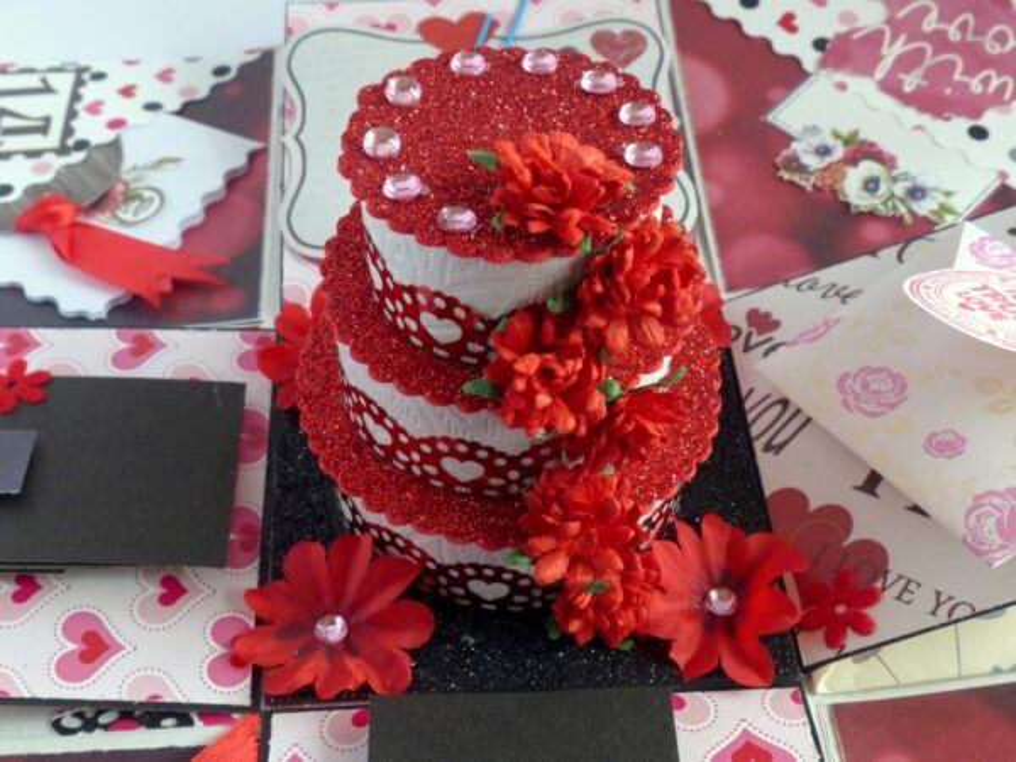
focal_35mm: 47
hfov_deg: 40.4
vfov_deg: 30.9
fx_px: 1379
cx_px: 508
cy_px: 381
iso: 200
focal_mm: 8.4
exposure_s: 1/60
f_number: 4.5
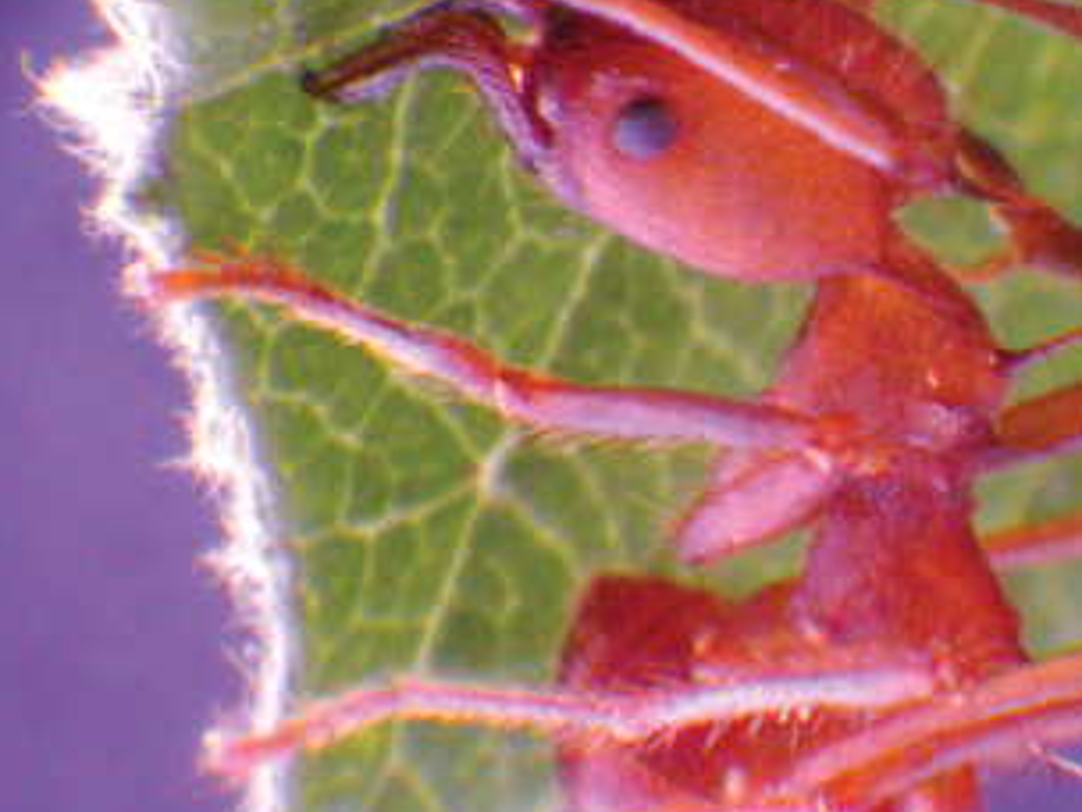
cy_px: 313
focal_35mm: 50
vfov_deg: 29.0
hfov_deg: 38.0
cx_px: 676
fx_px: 1563
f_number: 3.7
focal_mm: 7.85
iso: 200
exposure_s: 1/250
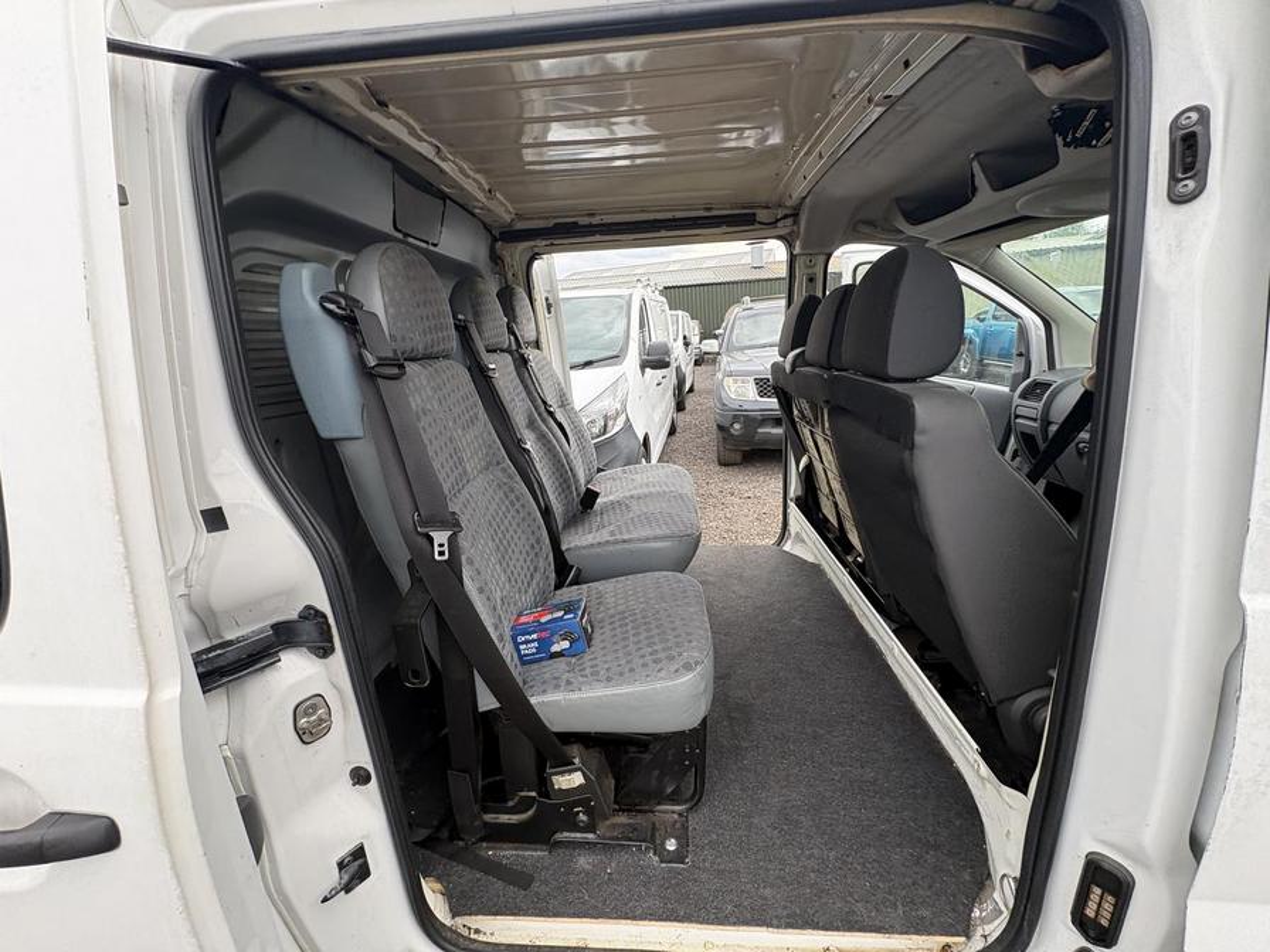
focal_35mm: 14
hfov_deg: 102.1
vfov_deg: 85.7
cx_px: 635
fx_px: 514
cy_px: 476
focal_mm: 2.22
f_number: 2.2
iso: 50
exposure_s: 1/189
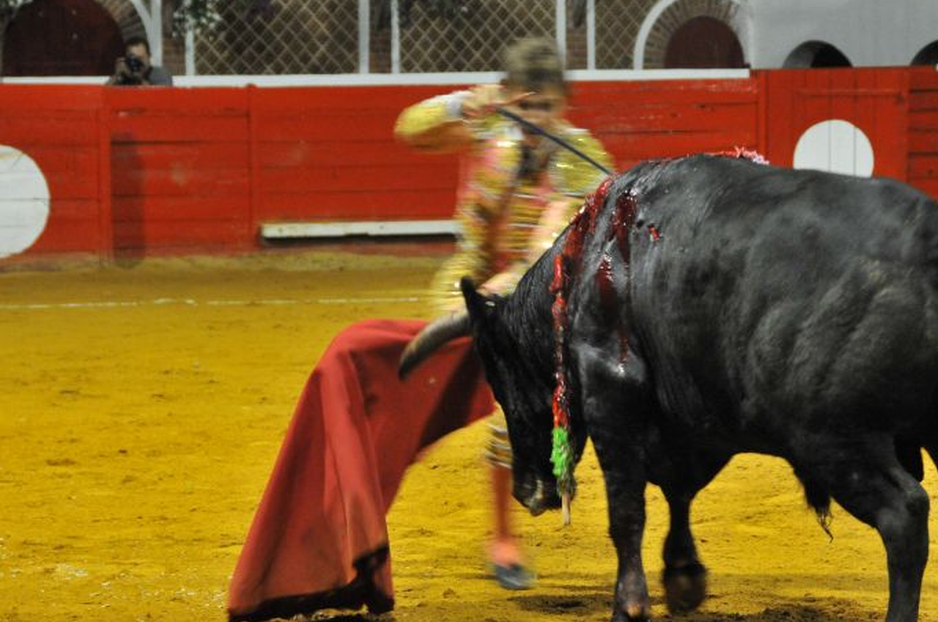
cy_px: 255
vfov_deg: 6.7
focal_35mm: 203
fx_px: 5282
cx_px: 507
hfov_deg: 10.1
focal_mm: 90
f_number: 5.3
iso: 1600
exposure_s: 1/60
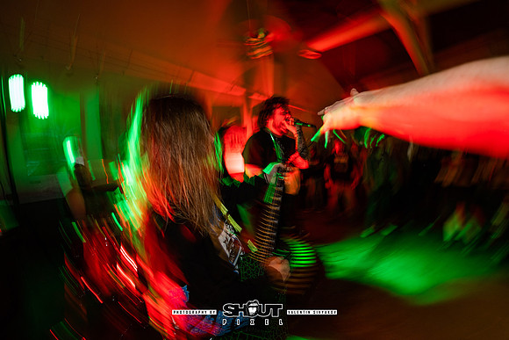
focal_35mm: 14
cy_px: 170
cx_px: 254
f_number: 2.8
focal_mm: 14
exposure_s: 1/13
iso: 800
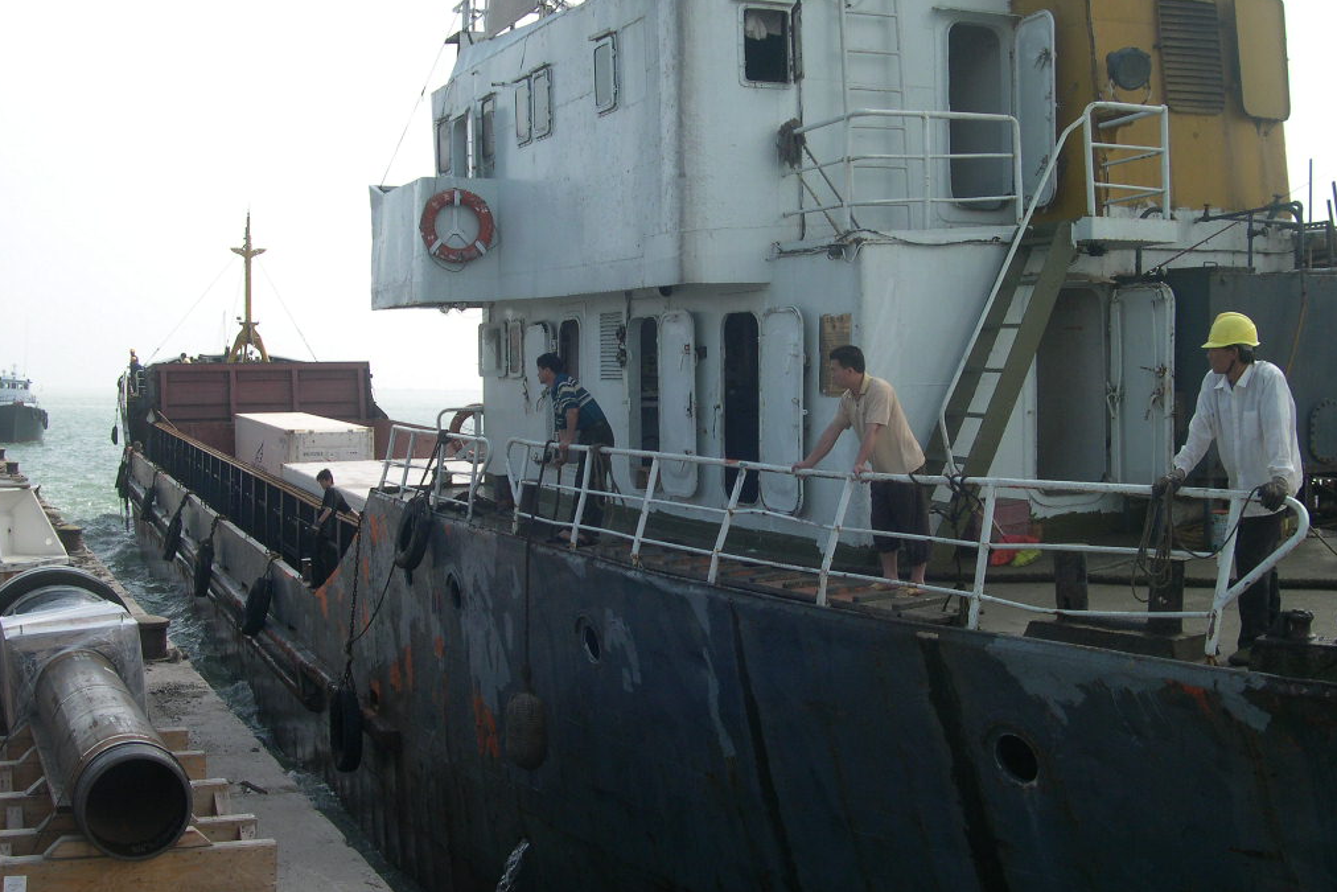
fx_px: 1486
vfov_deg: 33.4
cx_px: 665
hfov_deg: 48.5
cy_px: 408
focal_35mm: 40
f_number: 7.6
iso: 100
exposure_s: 1/151
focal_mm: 8
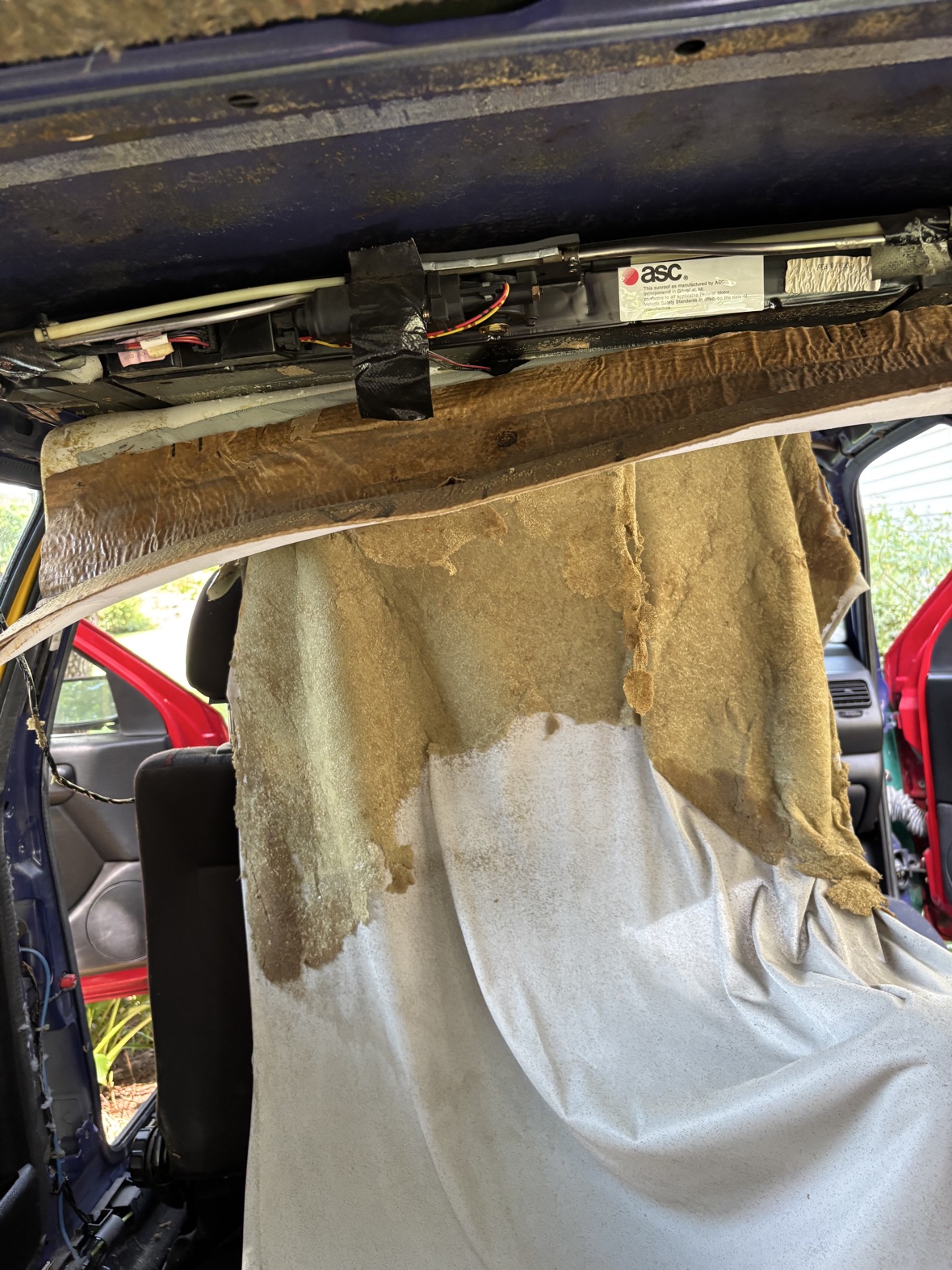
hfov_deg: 53.1
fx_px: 953
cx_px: 476
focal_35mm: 26
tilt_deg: -3.8
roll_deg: +4.0
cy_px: 635
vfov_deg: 67.3
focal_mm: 5.96
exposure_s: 1/60
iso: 160
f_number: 1.6
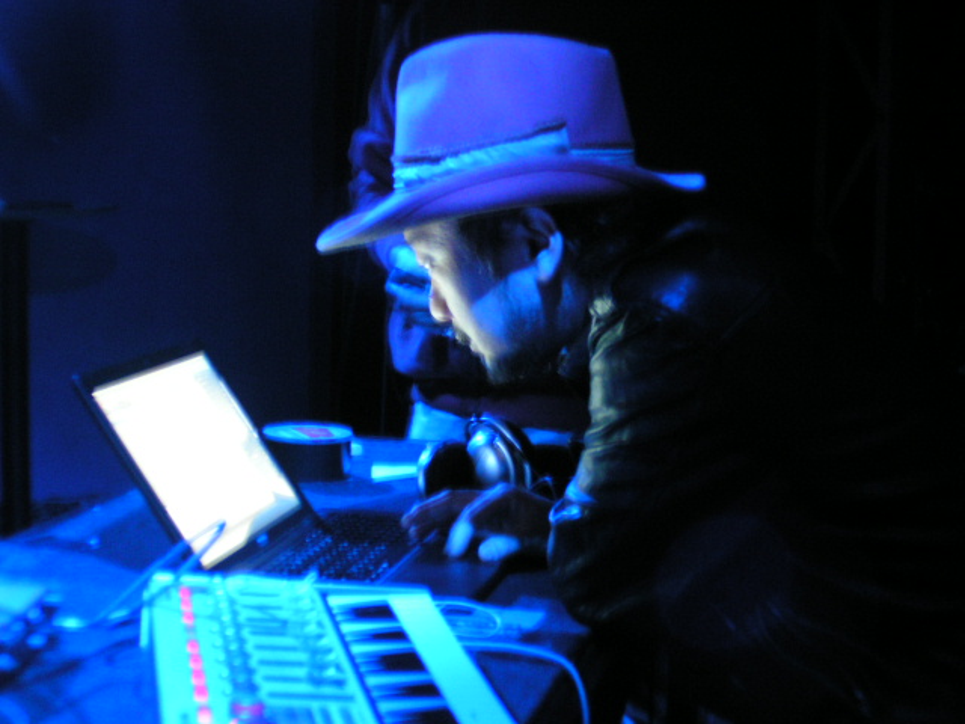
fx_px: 2537
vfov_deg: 16.2
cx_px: 482
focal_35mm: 91
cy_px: 362
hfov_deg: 21.5
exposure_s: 1.3
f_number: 3.2
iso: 200
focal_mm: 13.9
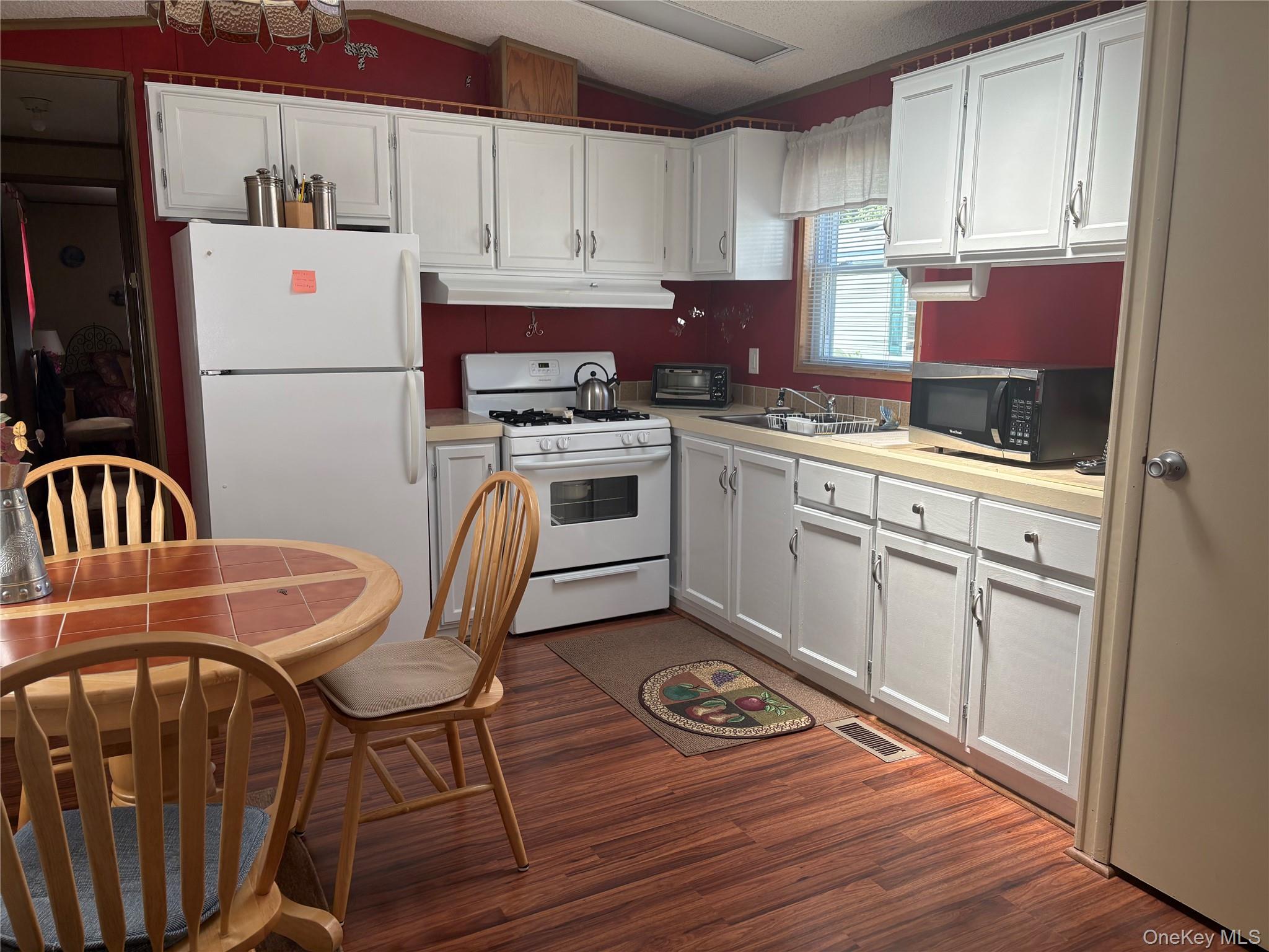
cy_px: 476
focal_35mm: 26
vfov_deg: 53.1
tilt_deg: -8.2
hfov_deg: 67.3
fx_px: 953
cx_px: 634
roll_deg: -0.4
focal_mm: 5.96
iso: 80
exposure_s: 1/233
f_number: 1.6
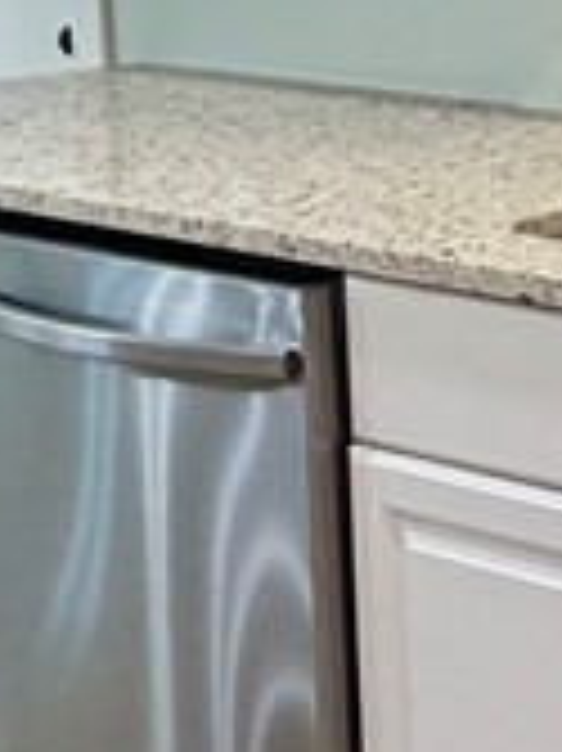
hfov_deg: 13.4
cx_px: 1281
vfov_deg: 22.0
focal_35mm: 86
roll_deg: -1.4
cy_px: 18
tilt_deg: -6.3
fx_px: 1864
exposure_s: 1/120
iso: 250
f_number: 2.2
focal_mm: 2.22
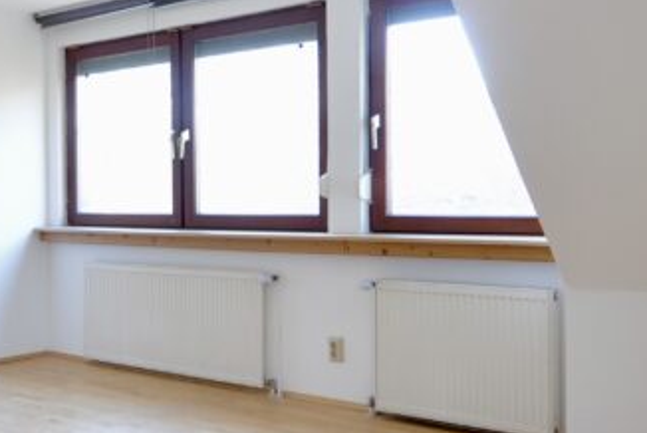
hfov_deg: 41.1
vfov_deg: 28.7
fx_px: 845
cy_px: 191
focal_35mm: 47
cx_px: 194
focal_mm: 10
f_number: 3.5
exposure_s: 1/15
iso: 200
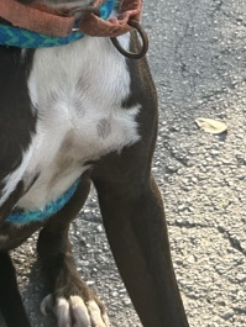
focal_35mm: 55
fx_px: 521
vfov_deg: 31.9
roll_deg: +8.7
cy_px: -10
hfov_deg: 25.9
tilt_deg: -22.2
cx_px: 36
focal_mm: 5.7
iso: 50
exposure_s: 1/340
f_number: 1.5
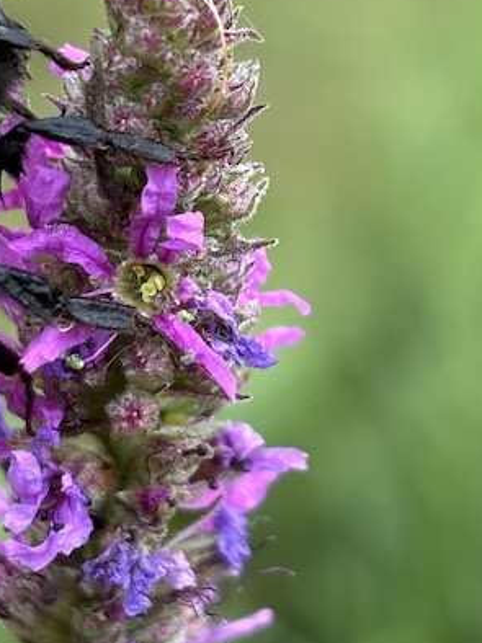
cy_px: 246
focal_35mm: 141
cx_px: 266
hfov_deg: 10.5
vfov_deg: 14.0
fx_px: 2621
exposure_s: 1/419
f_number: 1.6
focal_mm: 5.96
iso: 32
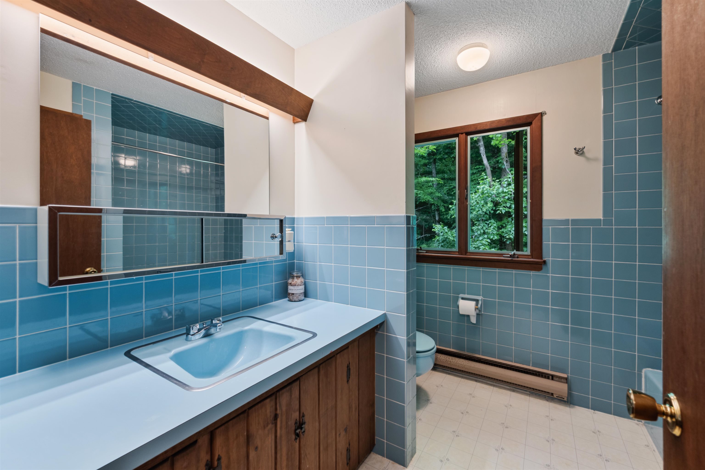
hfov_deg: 98.5
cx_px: 352
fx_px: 304
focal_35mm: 16
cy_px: 235
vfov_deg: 75.5
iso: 200
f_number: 11
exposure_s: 5
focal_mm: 15.5
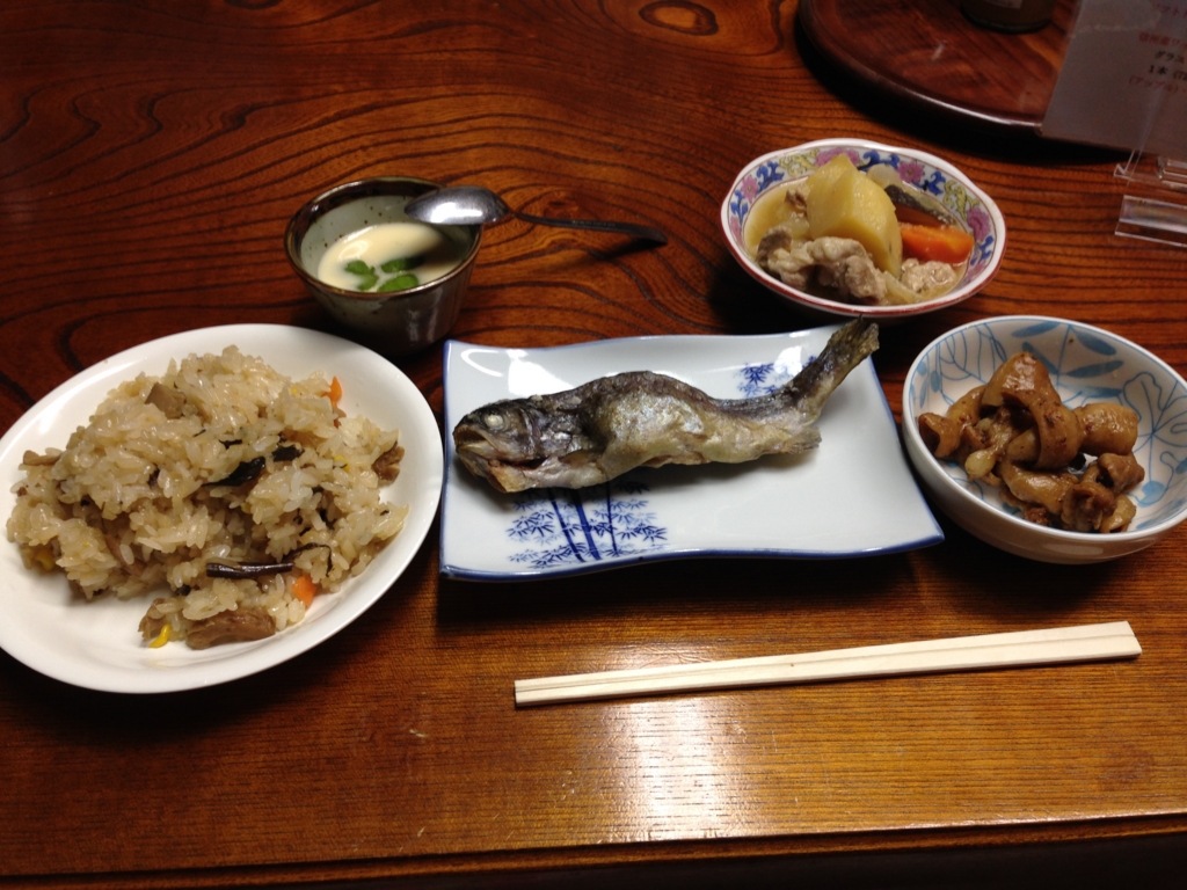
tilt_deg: -49.1
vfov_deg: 42.9
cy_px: 445
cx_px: 594
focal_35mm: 33
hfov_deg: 55.4
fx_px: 1132
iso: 50
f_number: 2.4
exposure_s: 1/30
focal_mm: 4.12
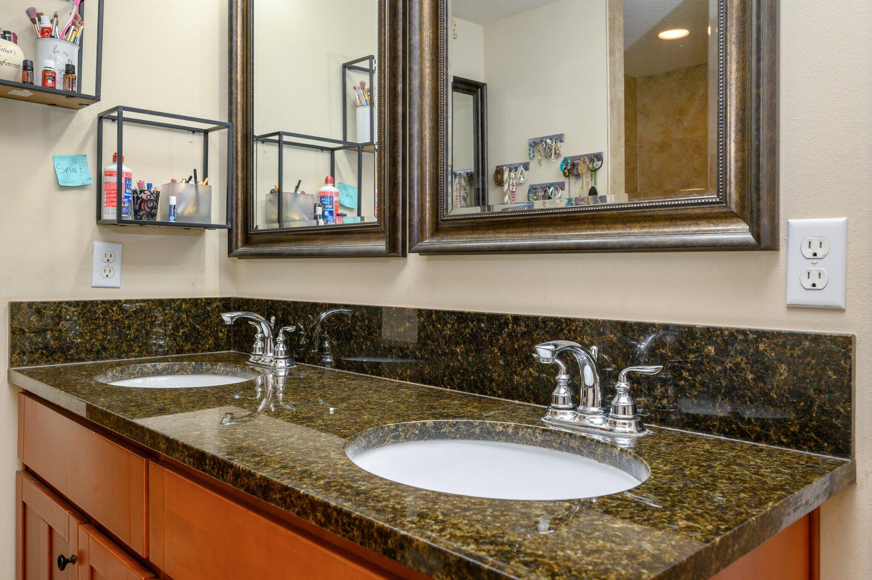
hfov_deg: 68.4
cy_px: 290
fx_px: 641
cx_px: 436
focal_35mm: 26
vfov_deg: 48.7
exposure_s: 1/30
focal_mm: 26.5
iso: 320
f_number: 9
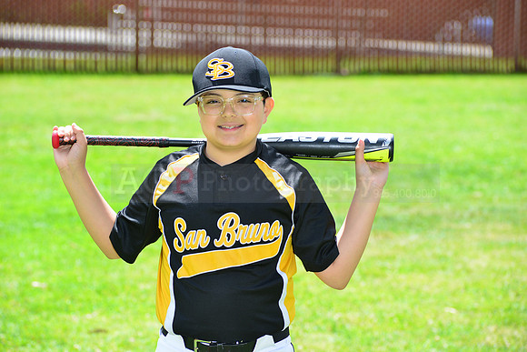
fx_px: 2123
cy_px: 176
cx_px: 264
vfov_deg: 9.5
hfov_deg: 14.2
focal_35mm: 145
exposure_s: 1/200
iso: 200
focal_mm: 145
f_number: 8
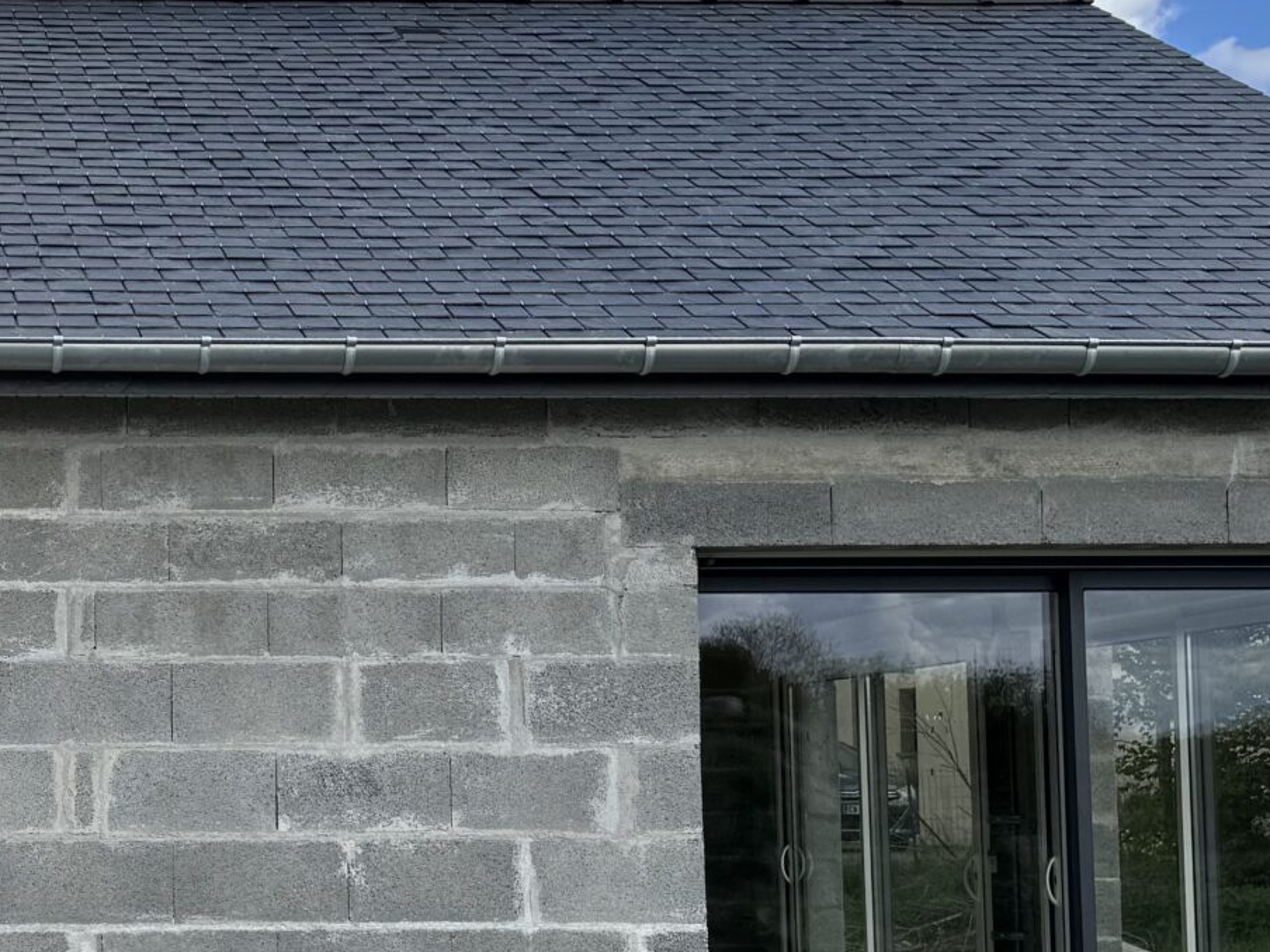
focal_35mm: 68
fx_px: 2495
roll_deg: +0.7
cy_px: 661
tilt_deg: +3.6
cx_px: -1
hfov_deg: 27.0
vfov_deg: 21.5
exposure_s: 1/4310
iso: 80
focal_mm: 6.76
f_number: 1.78
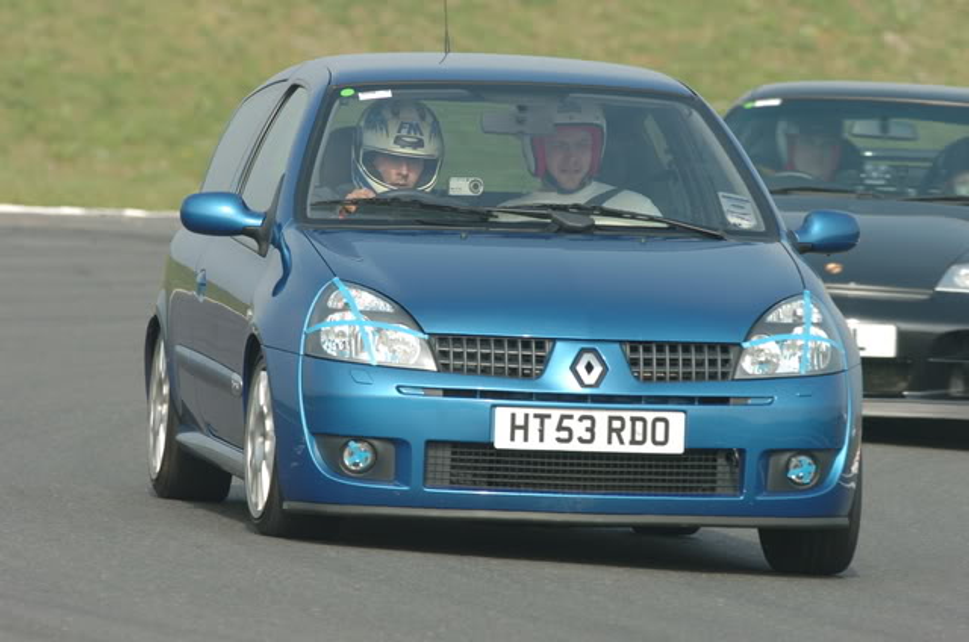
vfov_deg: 2.2
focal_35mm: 630
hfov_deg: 3.3
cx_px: 484
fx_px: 16924
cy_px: 321
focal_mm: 420
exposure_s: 1/320
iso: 200
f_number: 7.6
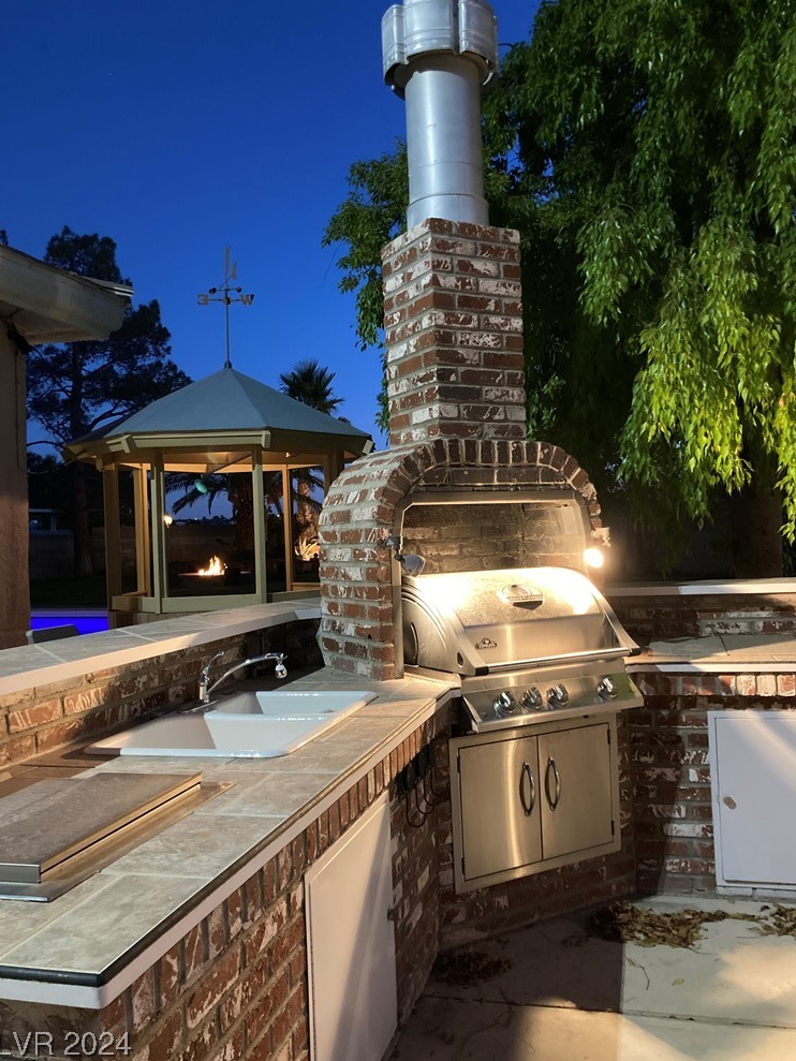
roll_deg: +0.4
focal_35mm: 29
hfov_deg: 48.2
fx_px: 889
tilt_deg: +2.1
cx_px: 399
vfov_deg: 61.7
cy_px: 526
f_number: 1.8
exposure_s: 1/24
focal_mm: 3.99
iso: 500
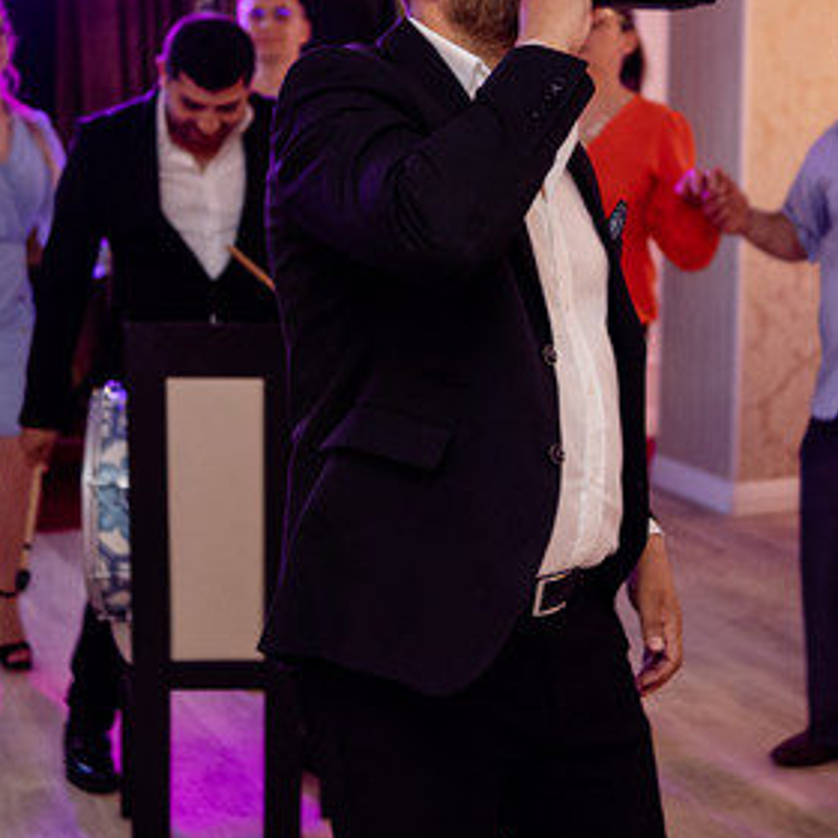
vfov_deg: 25.2
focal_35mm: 68
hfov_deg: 25.3
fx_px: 1862
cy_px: 244
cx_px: 470
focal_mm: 23
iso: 1000
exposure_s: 1/200
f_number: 1.4
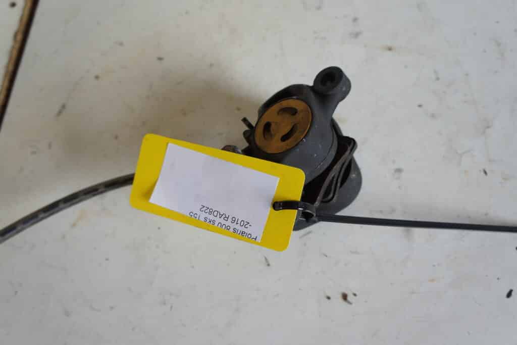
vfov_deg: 41.7
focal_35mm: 32
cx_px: 258
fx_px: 452
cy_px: 172
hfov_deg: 59.5
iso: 200
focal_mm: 21
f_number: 4
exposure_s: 1/60
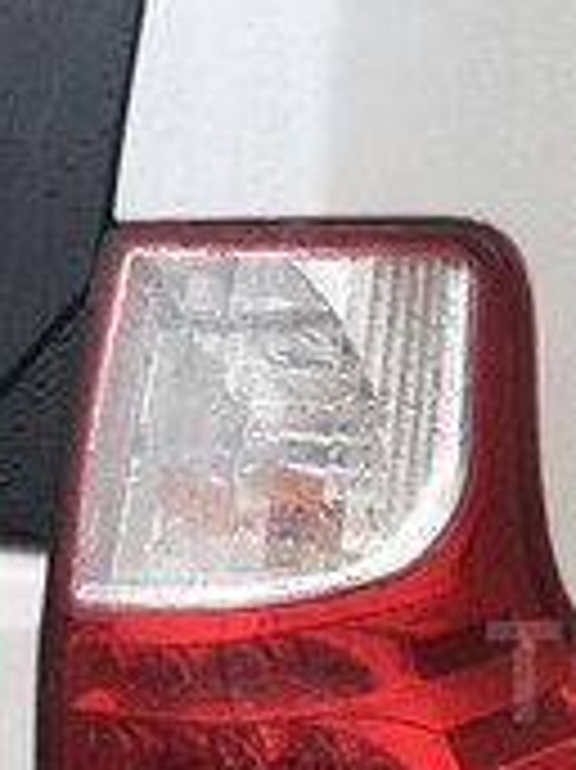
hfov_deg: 16.2
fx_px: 1866
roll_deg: -2.1
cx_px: 832
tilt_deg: -17.1
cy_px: 671
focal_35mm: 84
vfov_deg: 22.8
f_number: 2.2
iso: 25
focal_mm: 4.15
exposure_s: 1/249
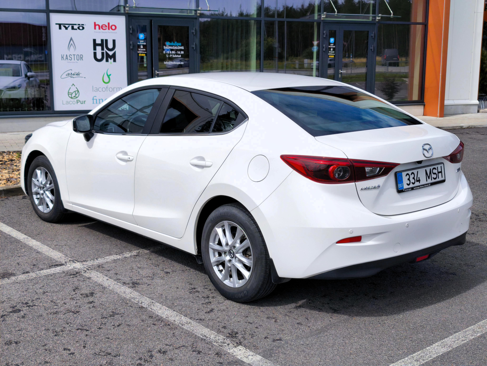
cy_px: 183
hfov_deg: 41.2
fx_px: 647
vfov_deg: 31.5
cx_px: 244
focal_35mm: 46
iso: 50
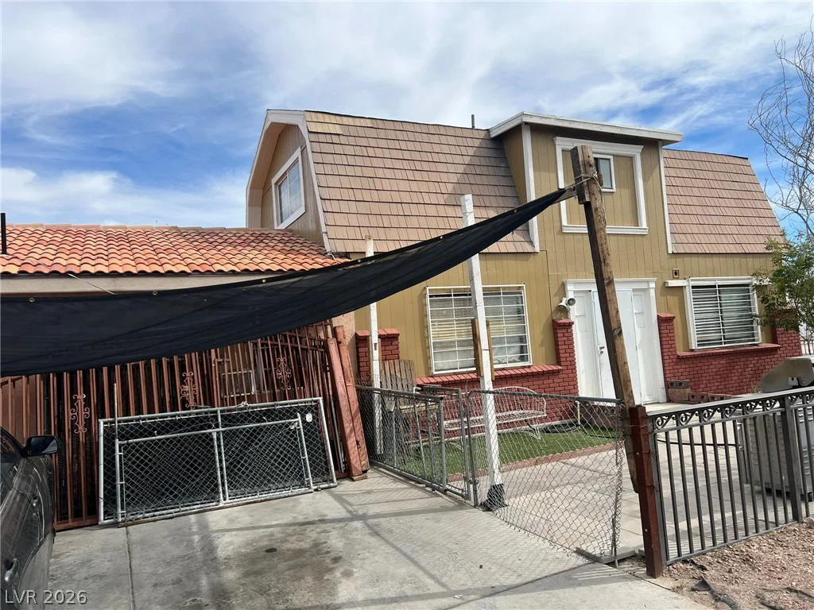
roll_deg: +3.9
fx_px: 611
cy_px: 305
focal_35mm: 26
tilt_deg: +4.6
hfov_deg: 67.3
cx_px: 407
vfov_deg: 53.1
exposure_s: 1/4831
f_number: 1.5
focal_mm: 5.7
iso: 50
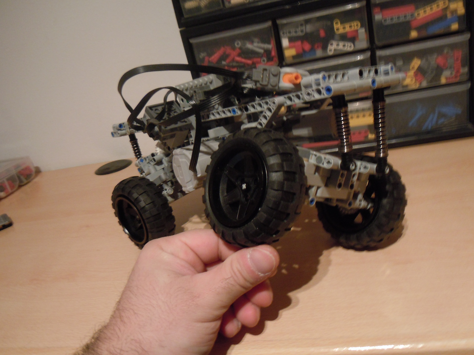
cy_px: 178
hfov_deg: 60.0
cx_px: 237
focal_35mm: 30
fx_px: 411
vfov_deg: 46.8
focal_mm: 5.4
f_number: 3.5
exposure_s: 1/6
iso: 400
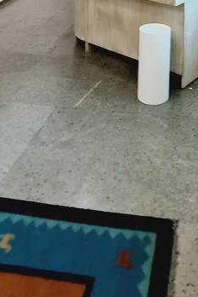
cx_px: 174
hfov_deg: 30.6
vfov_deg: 32.9
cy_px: -98
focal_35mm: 42
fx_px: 346
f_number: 2.2
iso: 200
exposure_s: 1/60
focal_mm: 2.2
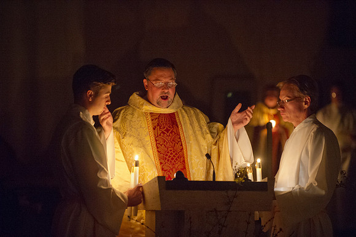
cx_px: 178
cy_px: 118
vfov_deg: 7.6
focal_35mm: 180
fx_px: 1779
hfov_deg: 11.4
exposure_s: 1/30
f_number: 2.8
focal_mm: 180
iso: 12800
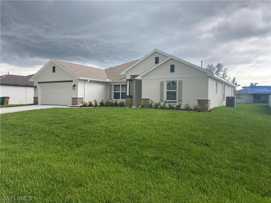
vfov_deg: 53.1
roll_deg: -0.4
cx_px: 136
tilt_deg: -1.5
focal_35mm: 26
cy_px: 102
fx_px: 204
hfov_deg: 67.3
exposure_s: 1/539
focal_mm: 4.25
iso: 32
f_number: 1.8
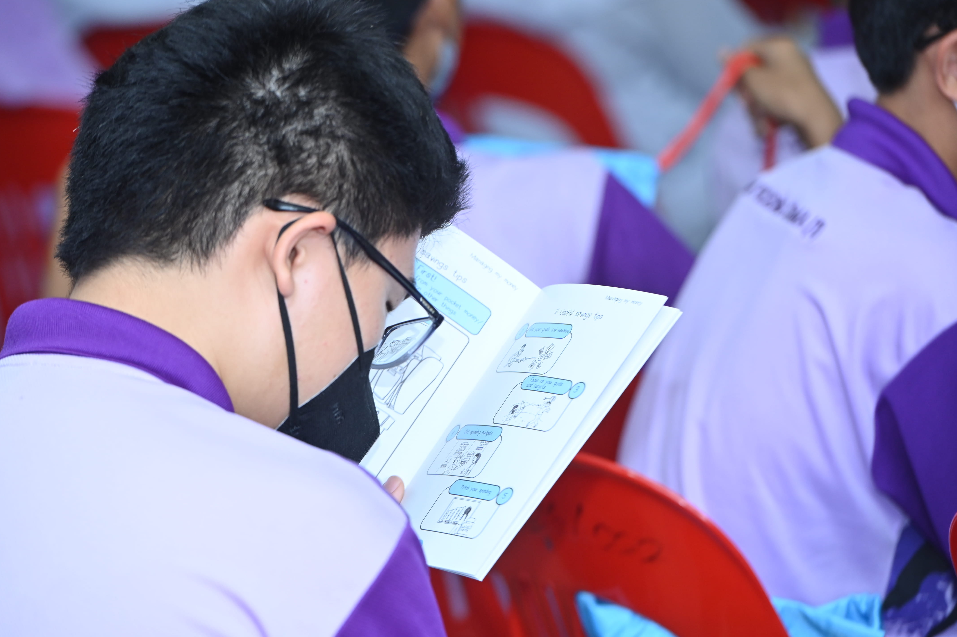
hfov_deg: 9.8
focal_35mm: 211
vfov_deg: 6.5
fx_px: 5607
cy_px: 305
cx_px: 456
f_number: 4.5
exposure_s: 1/125
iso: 1250
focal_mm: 200
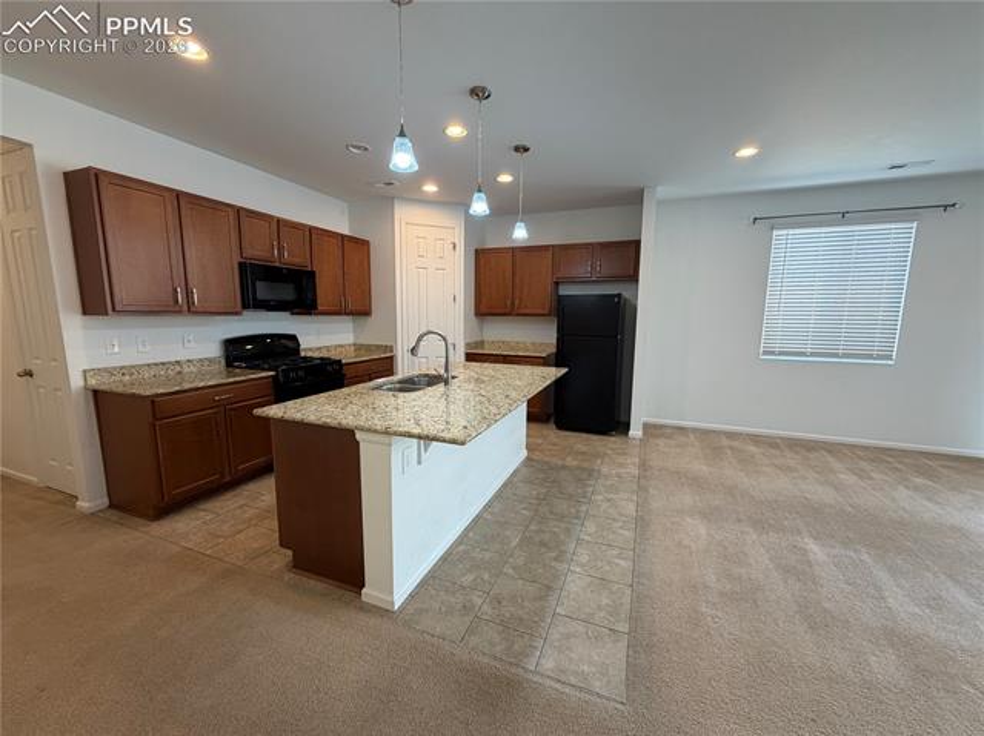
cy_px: 368
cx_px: 492
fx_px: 398
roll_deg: -0.4
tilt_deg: -7.1
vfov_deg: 85.6
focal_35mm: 14
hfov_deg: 102.1
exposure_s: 1/120
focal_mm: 2.22
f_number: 2.2
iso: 250
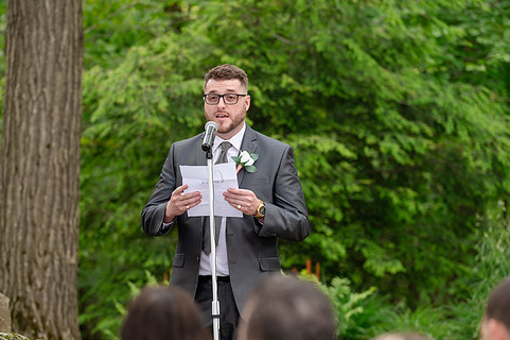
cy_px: 198
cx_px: 215
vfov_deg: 5.5
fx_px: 3553
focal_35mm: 251
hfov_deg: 8.2
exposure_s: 1/200
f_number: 4.5
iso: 320
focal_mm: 200
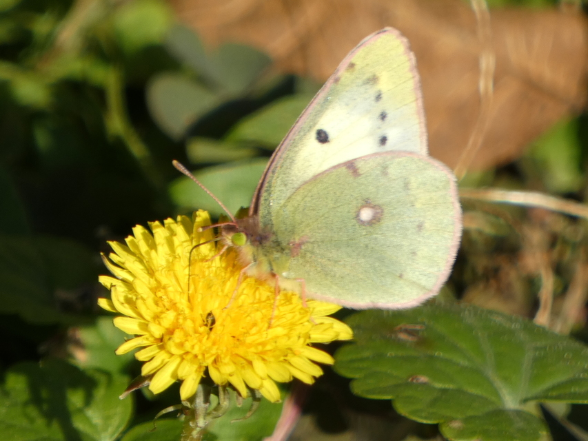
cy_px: 220
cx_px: 294
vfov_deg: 1.2
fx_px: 20387
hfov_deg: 1.7
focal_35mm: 1200
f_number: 5.9
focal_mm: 215
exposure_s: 1/200
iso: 80
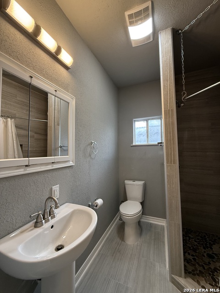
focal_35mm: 14
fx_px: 119
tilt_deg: +2.7
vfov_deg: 102.1
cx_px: 110
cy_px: 146
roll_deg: -0.3
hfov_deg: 85.7
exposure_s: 1/120
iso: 250
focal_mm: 2.22
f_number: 2.2
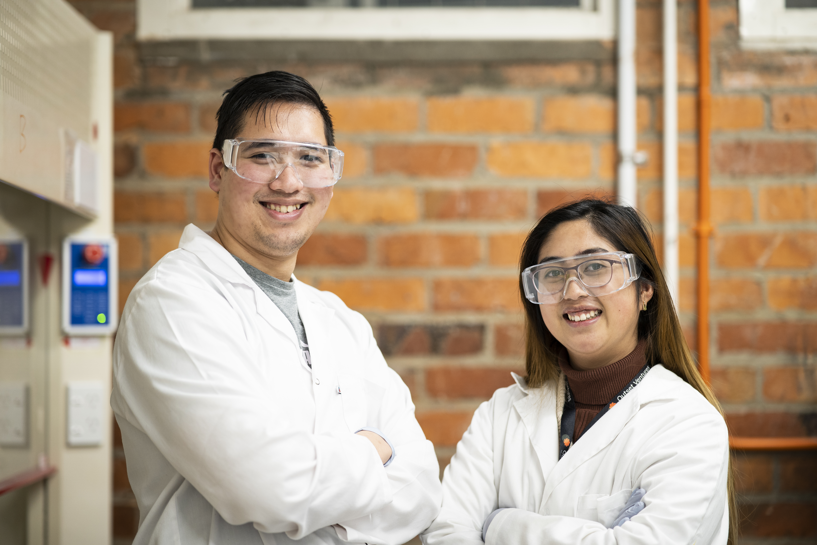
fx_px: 1929
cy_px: 272
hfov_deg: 23.9
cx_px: 408
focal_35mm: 85
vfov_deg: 16.1
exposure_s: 1/250
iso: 640
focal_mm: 85
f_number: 1.8
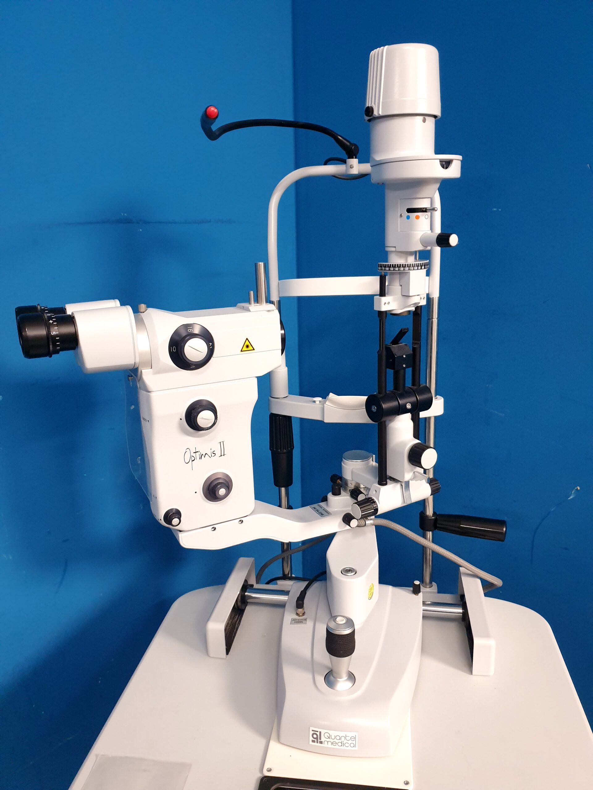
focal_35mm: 26
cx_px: 296
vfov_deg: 67.3
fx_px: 594
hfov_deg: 53.1
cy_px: 395
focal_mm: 4.3
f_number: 1.5
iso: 250
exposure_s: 1/33
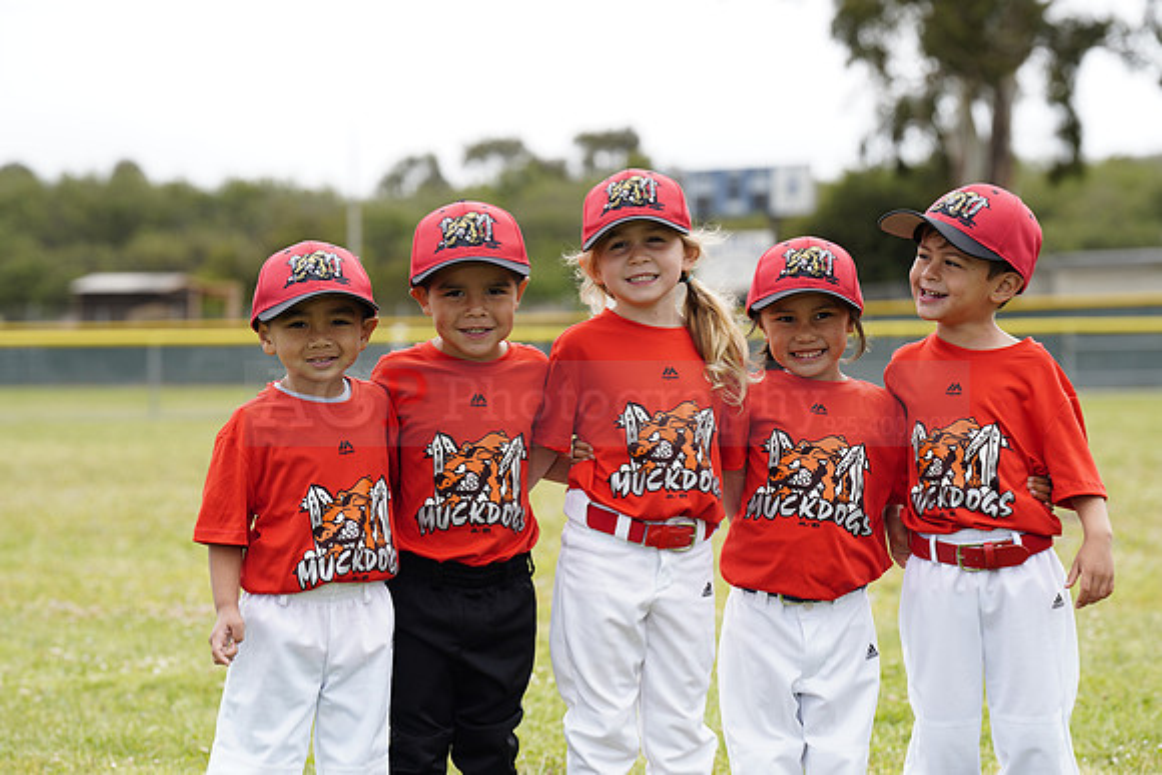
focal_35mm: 135
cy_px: 388
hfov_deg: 15.2
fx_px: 4358
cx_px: 581
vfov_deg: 10.2
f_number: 5.6
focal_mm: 135
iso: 100
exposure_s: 1/250
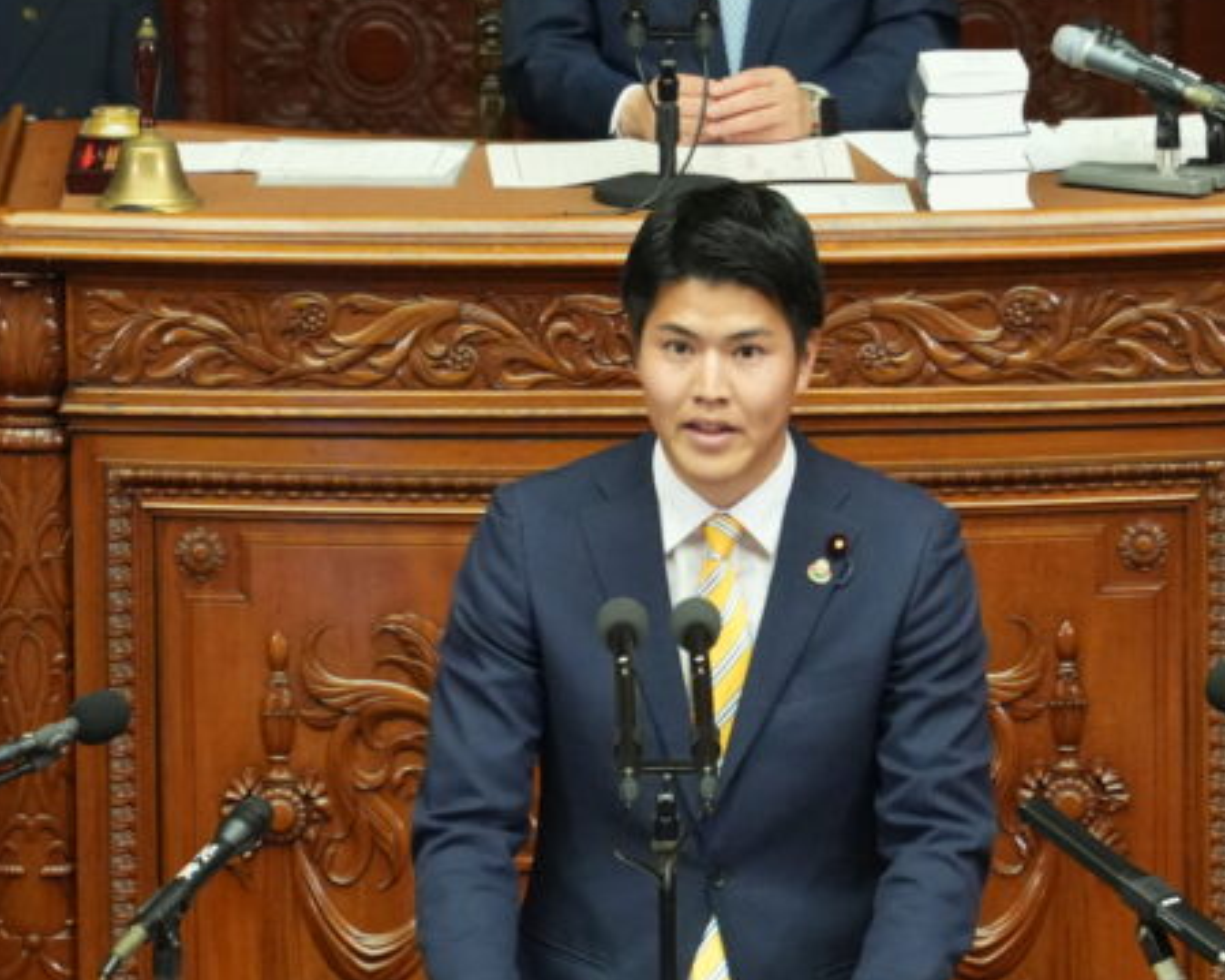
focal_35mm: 482
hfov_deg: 4.0
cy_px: 614
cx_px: 720
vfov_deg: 3.2
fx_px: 17471
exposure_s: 1/125
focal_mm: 200
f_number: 5.6
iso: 10000
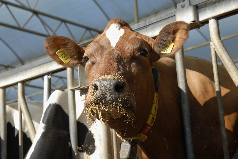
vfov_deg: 18.2
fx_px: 496
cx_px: 119
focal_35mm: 75
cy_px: 80
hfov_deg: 27.0
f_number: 5.6
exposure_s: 1/125
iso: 160
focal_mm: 50
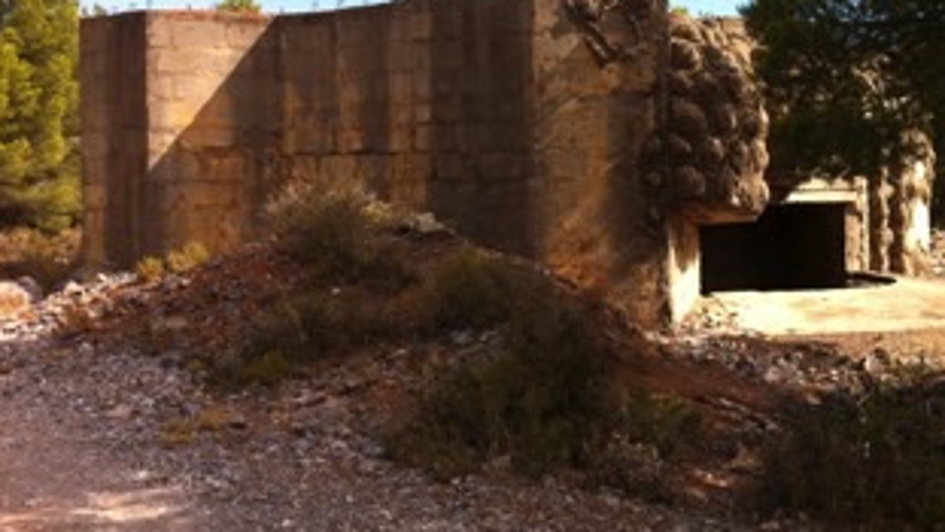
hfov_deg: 41.8
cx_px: 583
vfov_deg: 24.3
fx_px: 1228
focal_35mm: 49
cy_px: 184
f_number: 2.8
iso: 80
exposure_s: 1/773
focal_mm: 3.85
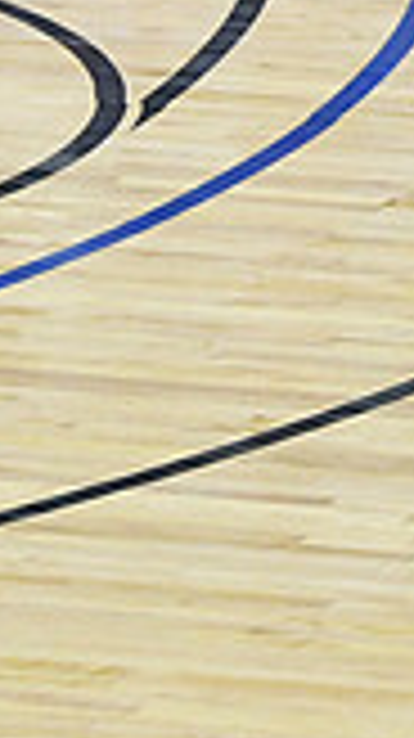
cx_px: 1251
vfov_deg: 3.8
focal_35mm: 568
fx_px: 11108
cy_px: -56
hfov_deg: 2.1
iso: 5000
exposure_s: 1/400
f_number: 4
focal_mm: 102
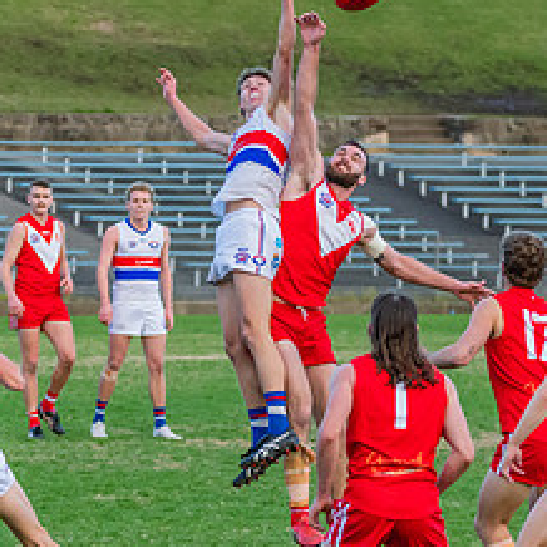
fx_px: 7491
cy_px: 343
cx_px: 310
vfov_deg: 4.2
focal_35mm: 419
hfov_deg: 4.2
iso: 2200
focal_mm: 150
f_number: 5
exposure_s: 1/1600
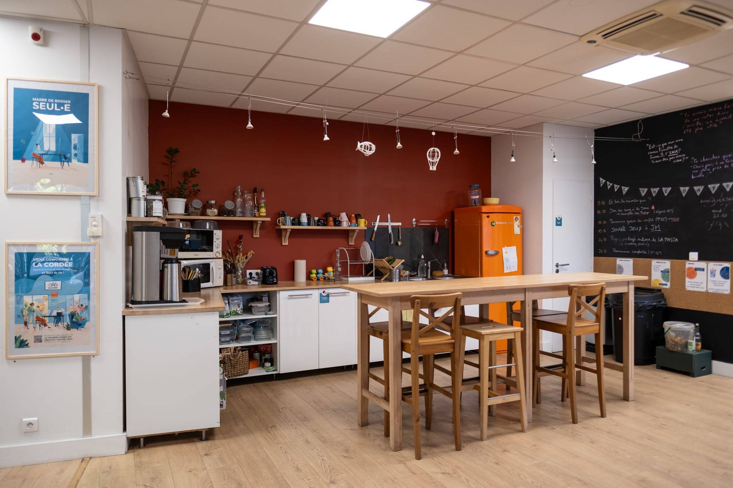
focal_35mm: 24
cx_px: 366
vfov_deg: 53.1
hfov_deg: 73.7
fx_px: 489
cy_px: 244
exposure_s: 1/80
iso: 200
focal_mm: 16
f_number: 2
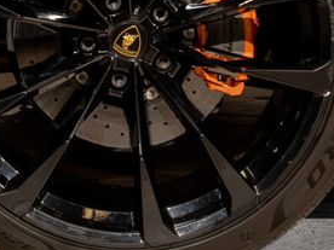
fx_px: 1312
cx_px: 121
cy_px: 50
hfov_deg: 14.5
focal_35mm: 136
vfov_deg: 10.9
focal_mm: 61
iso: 400
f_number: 7.1
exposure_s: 1/50
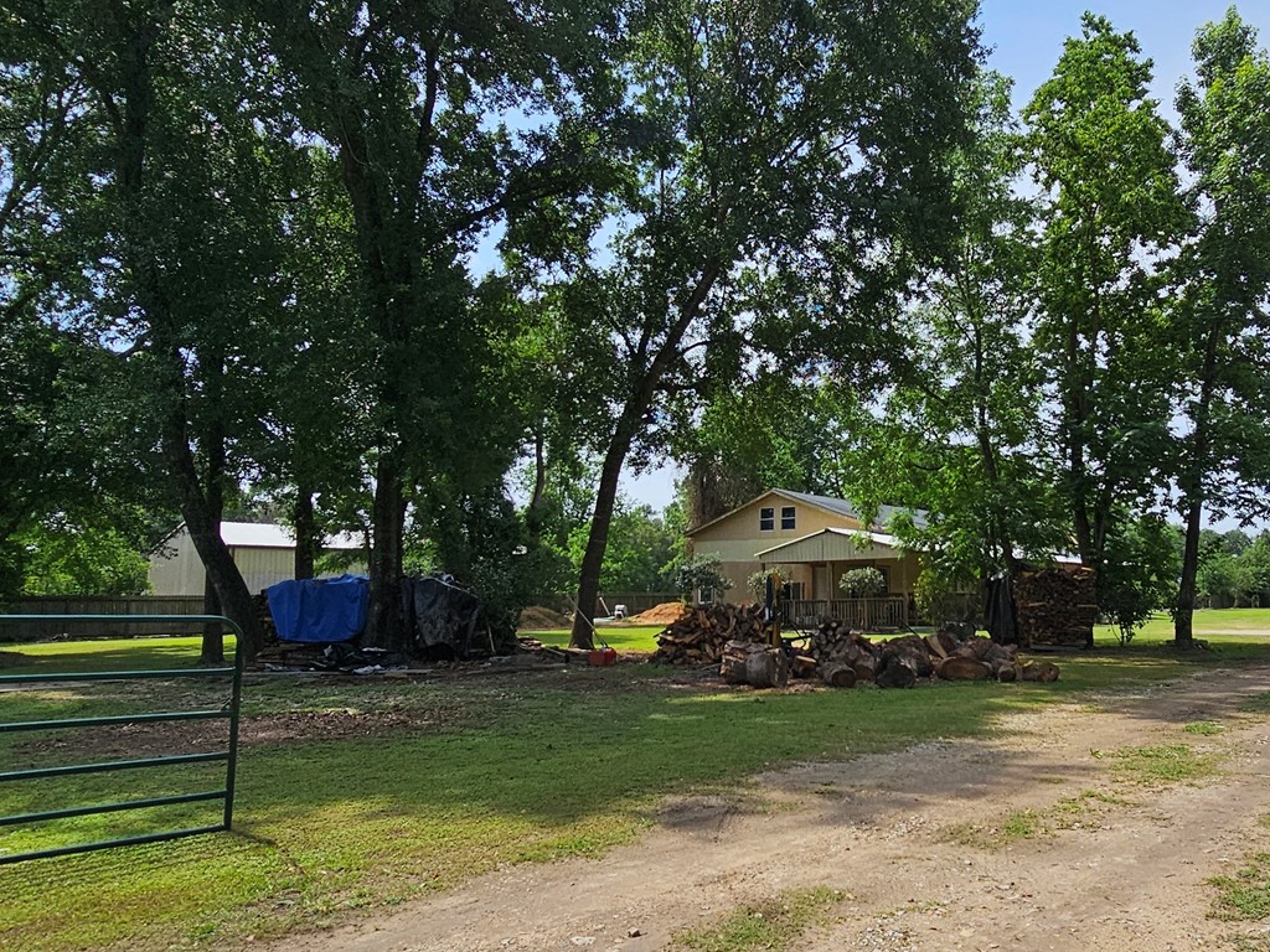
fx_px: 954
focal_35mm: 26
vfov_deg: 53.1
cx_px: 796
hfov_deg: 66.3
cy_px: 485
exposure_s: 1/3327
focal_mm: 2.2
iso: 50
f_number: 2.2
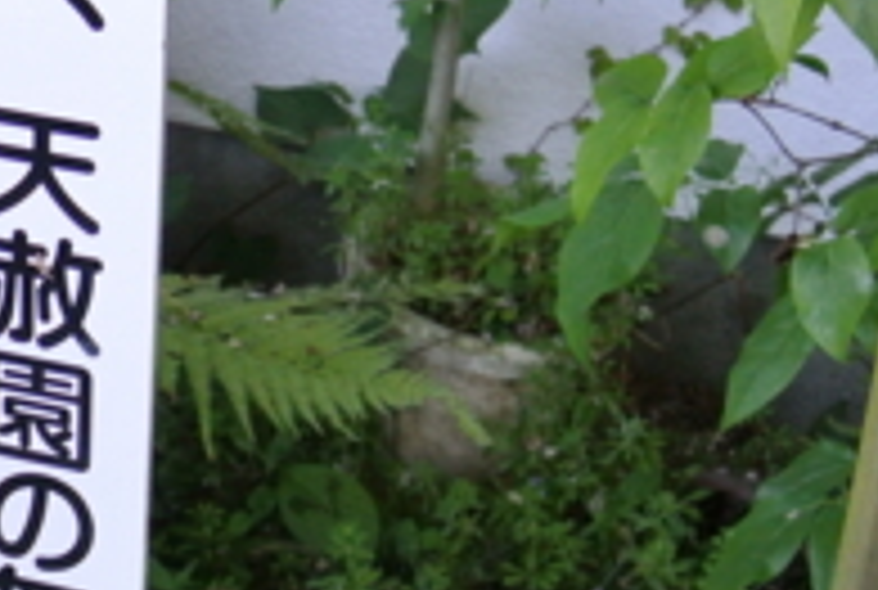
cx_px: -405
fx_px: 2909
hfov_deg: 15.9
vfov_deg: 11.4
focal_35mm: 119
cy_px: 685
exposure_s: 1/200
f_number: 3.5
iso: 400
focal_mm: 11
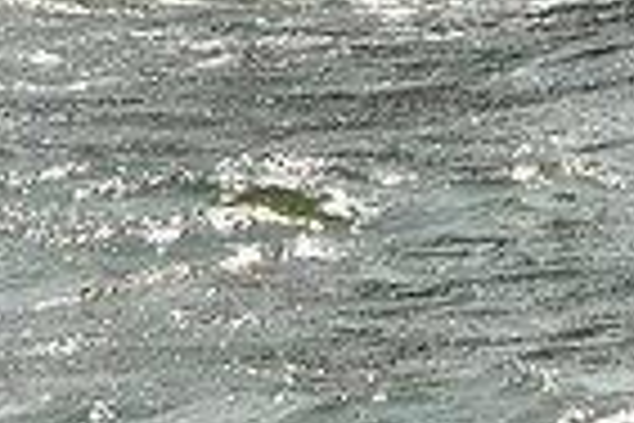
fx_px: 6216
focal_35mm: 353
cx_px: 396
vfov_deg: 3.9
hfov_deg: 5.8
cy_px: -335
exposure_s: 1/800
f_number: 9
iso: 250
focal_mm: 86
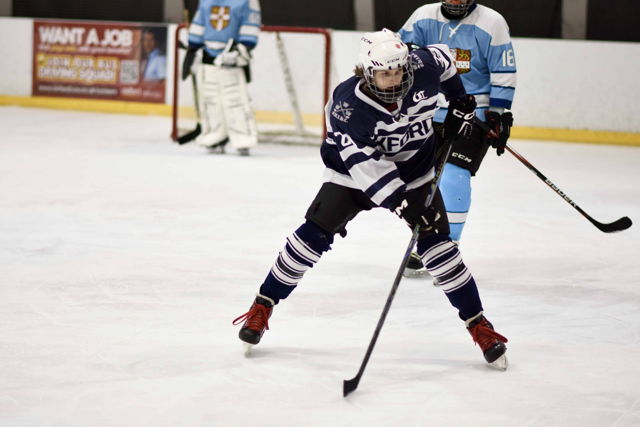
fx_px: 2266
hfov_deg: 16.1
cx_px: 320
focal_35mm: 128
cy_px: 214
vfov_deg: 10.8
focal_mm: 85
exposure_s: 1/640
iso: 500
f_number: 1.8
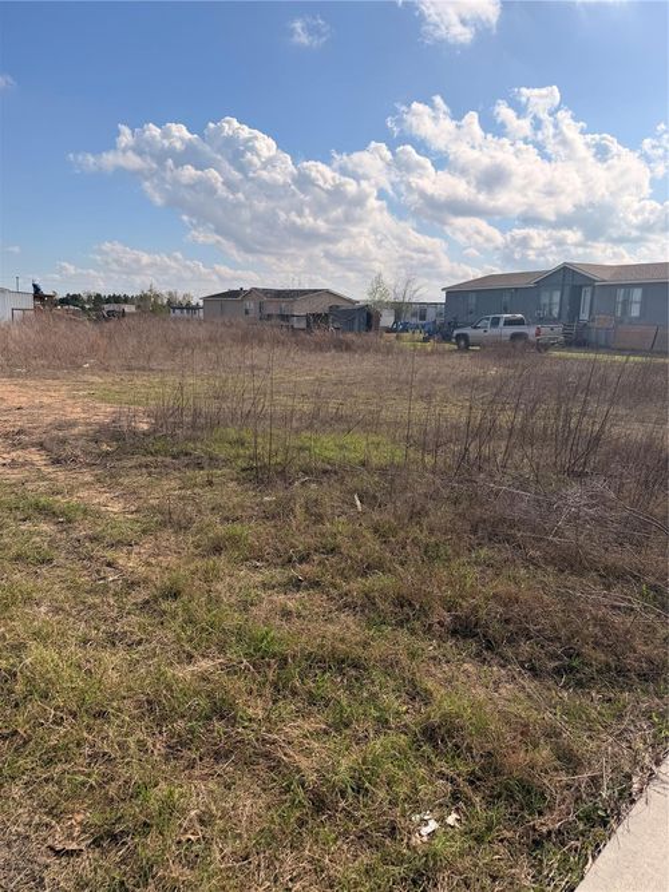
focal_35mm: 24
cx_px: 334
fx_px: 619
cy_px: 446
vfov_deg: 71.6
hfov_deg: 56.8
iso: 80
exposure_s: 1/7353
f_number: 1.78
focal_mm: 6.76
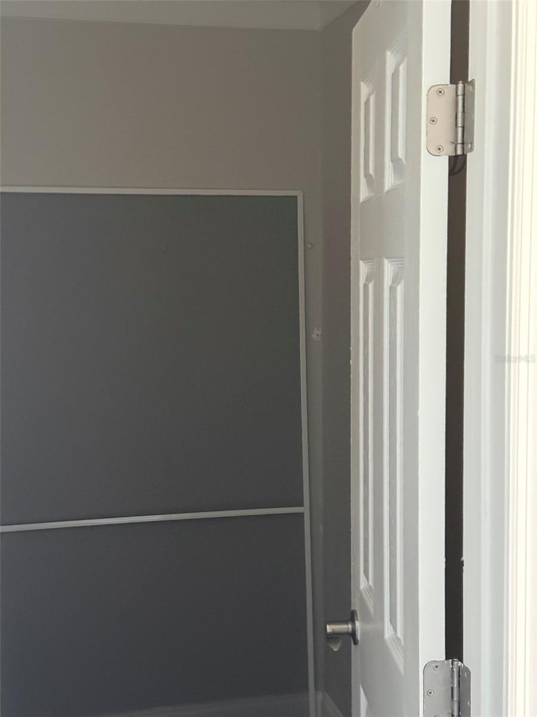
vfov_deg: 39.7
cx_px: 268
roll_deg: +0.2
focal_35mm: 48
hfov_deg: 30.3
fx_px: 993
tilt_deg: -2.7
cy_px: 358
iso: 640
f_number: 1.78
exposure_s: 1/30
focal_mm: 6.76
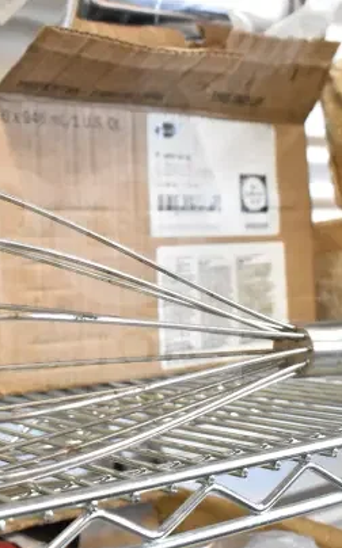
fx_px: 863
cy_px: 275
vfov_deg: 35.3
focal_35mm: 58
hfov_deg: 22.2
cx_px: 88
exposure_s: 1/160
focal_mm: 25
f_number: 6.3
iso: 6400
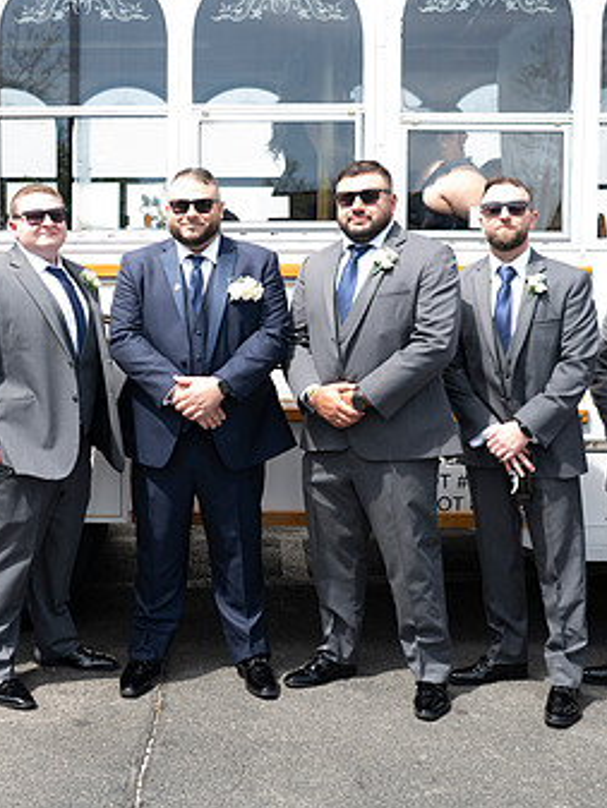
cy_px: 372
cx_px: 161
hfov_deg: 29.9
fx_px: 1122
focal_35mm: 48
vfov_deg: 39.6
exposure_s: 1/400
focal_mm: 29
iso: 50
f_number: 2.8
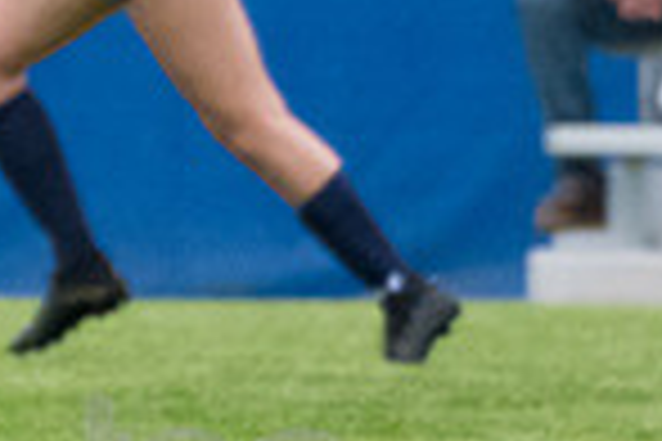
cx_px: -419
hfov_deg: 1.2
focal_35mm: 1718
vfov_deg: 0.8
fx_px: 31590
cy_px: -76
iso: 4000
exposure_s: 1/1600
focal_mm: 290
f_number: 5.6
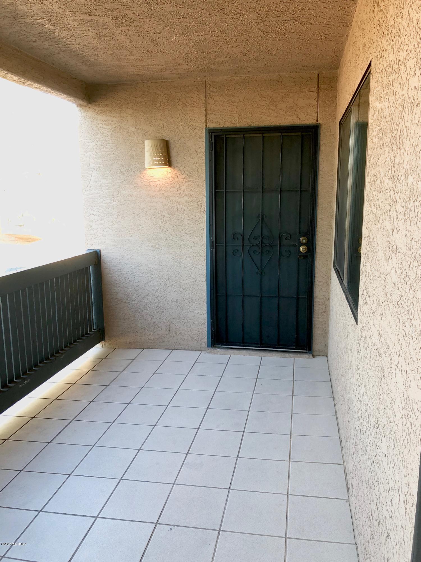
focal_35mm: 28
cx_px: 210
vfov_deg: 63.4
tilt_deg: -9.8
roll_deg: +0.4
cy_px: 281
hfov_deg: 49.7
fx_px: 454
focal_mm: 4
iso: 25
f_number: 1.8
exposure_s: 1/40
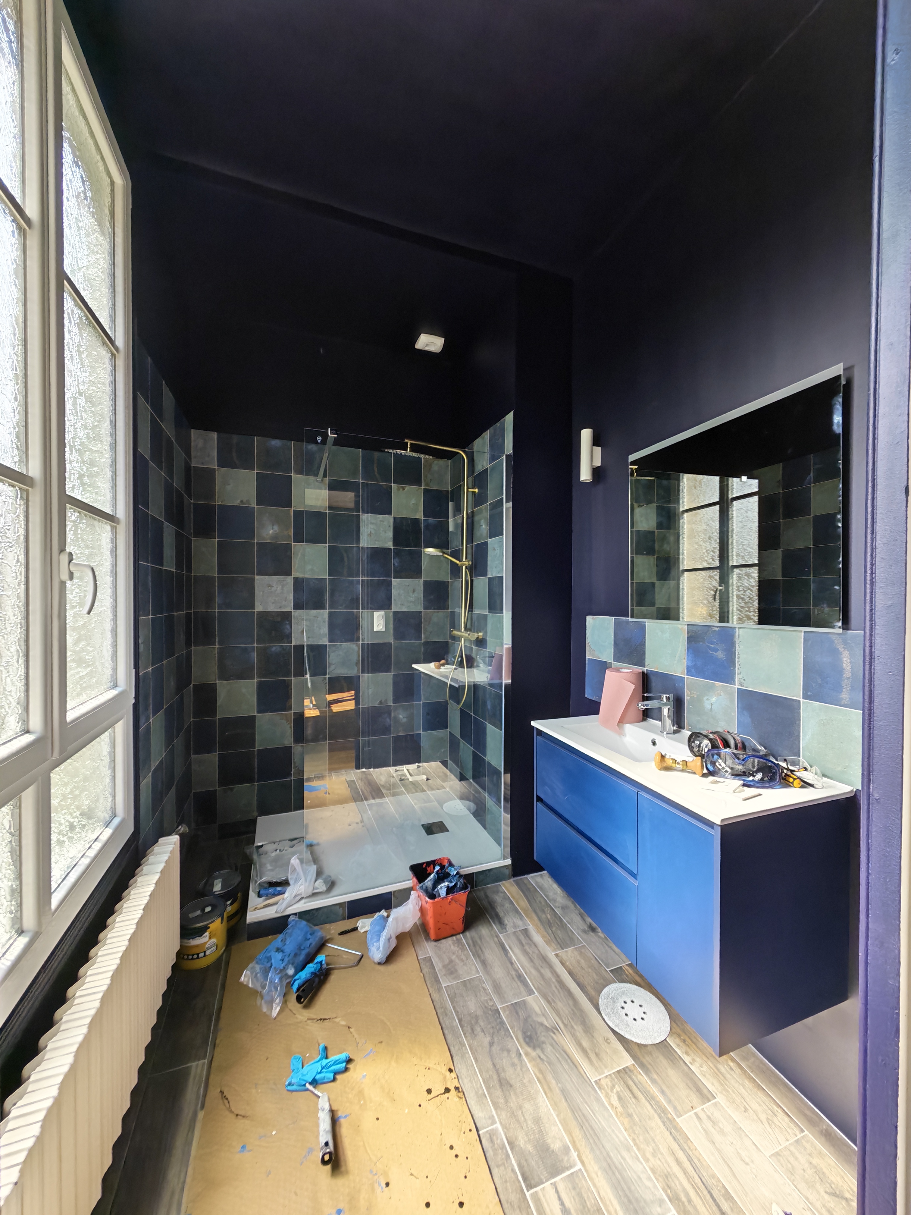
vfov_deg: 110.5
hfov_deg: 94.5
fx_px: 421
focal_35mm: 12
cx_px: 456
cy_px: 608
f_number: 2
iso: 50
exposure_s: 1/100
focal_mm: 1.82
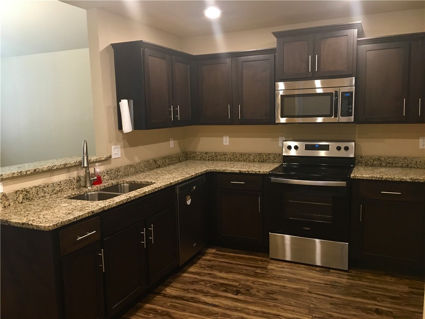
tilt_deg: -7.0
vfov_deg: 48.2
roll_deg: +0.8
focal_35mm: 29
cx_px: 212
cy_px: 160
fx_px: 356
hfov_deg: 61.7
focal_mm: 4.15
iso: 160
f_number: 2.2
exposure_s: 1/30
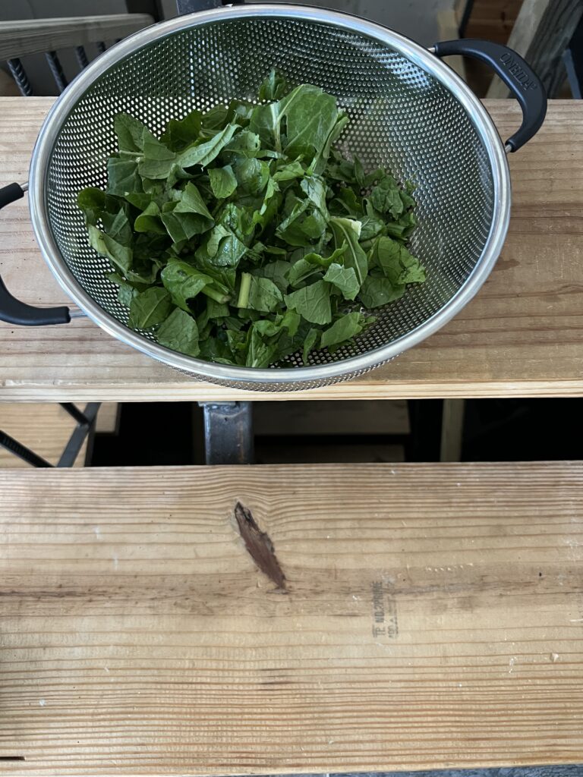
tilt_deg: -68.3
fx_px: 584
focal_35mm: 26
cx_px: 292
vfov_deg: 67.3
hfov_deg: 53.1
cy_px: 388
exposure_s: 1/60
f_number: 1.5
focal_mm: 5.7
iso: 400
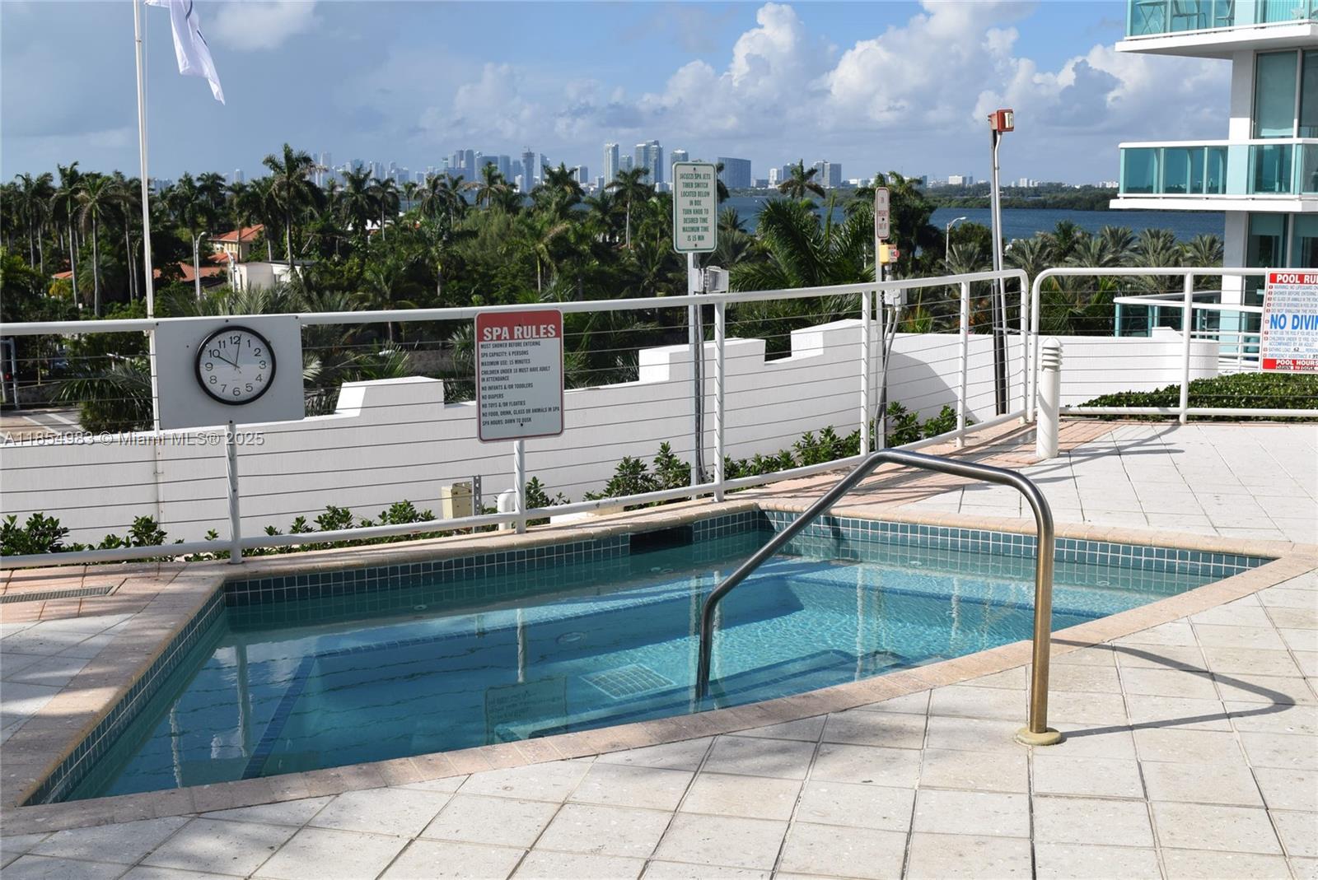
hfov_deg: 44.9
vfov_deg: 30.9
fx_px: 1594
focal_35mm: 44
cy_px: 440
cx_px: 659
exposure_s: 1/500
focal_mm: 29
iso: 200
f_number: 11
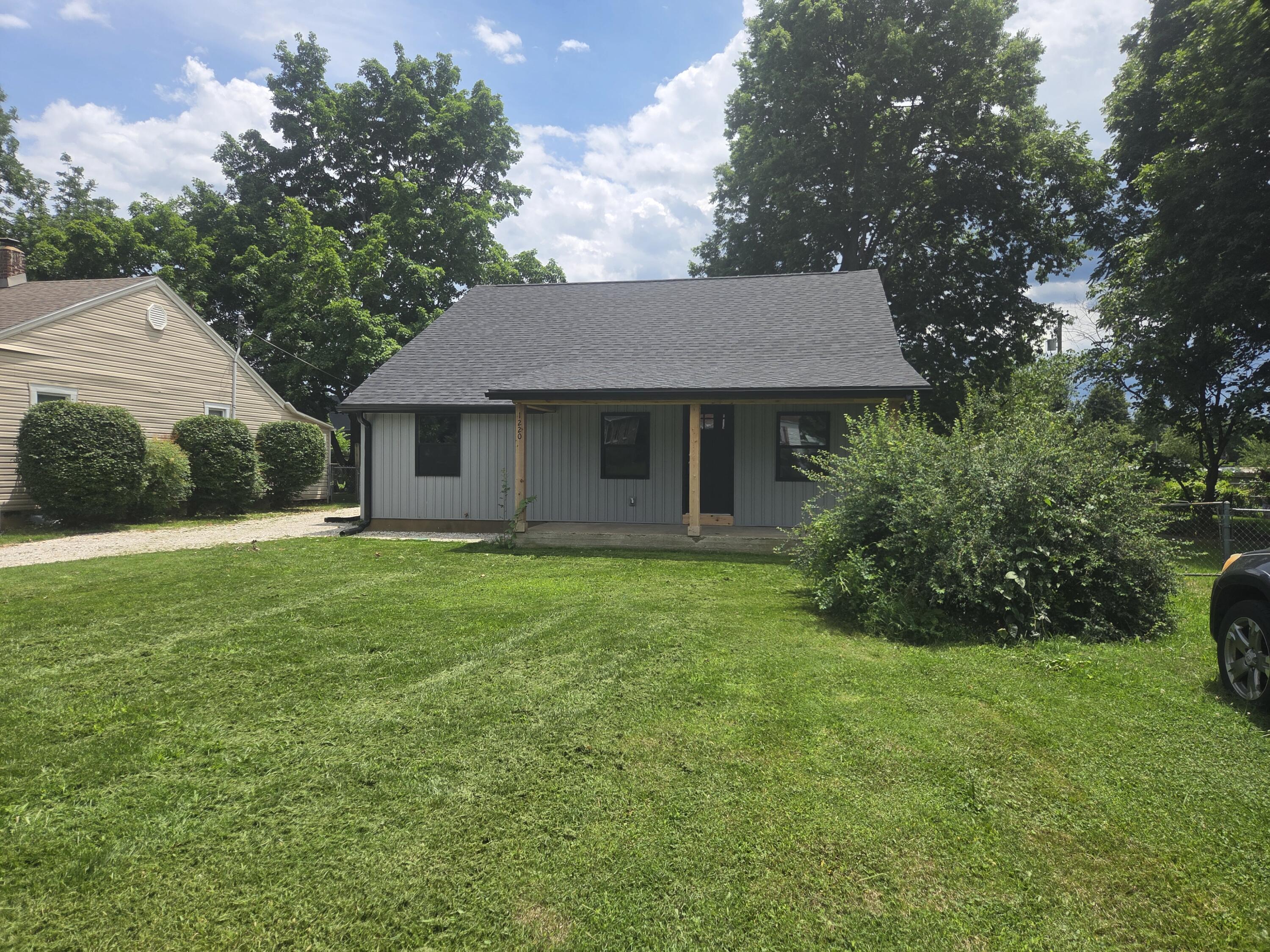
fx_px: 844
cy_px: 476
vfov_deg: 58.9
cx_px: 635
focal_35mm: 23
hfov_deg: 73.9
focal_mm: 5.4
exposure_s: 1/4771
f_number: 1.8
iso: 80
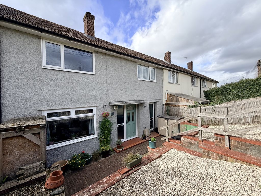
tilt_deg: +0.0
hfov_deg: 102.1
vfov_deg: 85.7
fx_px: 106
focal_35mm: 14
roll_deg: +2.3
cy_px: 98
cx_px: 130
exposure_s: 1/770
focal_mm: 2.22
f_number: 2.2
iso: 40
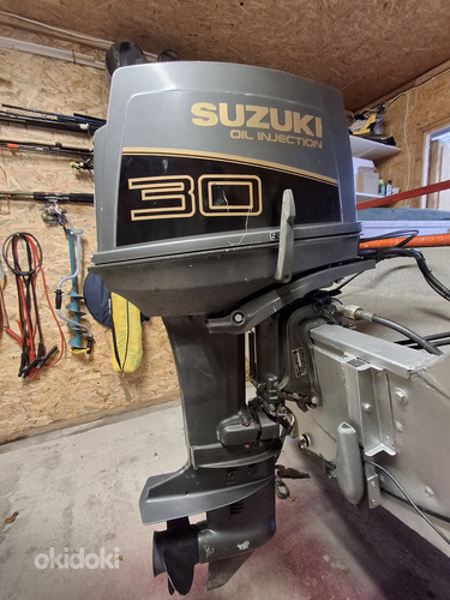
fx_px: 277
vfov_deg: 94.5
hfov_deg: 78.1
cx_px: 225
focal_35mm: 16
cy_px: 300
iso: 200
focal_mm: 1.64
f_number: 2.2
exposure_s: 1/50
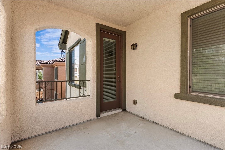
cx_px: 112
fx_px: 106
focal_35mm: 17
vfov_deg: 70.4
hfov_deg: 93.3
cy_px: 75
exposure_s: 1/200
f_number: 8
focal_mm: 17
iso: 400
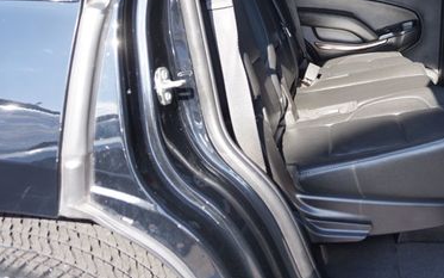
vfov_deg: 29.2
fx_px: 508
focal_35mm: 42
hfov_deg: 44.1
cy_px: 25
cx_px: 376
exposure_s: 1/60
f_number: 4.5
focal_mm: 16
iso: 100
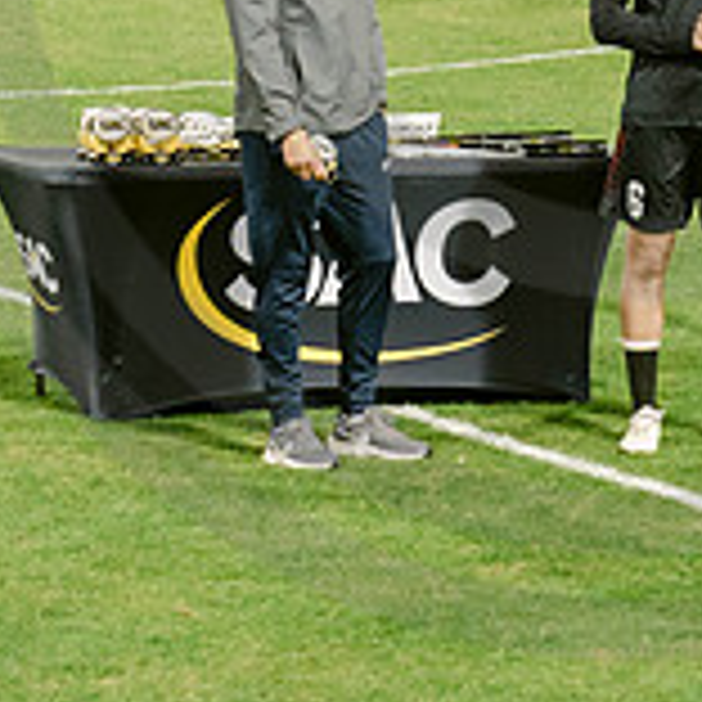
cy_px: 39
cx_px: 1029
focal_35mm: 335
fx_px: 7686
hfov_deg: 5.2
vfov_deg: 5.2
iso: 2000
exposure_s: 1/200
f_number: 4.5
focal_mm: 70
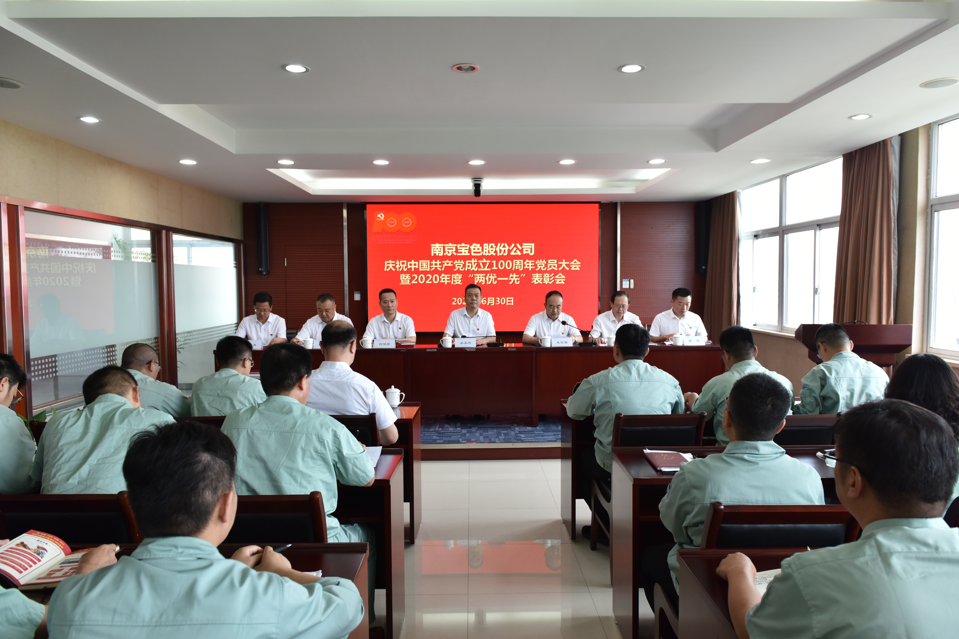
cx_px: 480
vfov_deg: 53.1
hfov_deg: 73.7
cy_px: 320
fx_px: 639
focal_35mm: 24
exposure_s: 1/160
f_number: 6.3
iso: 1000
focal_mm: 24
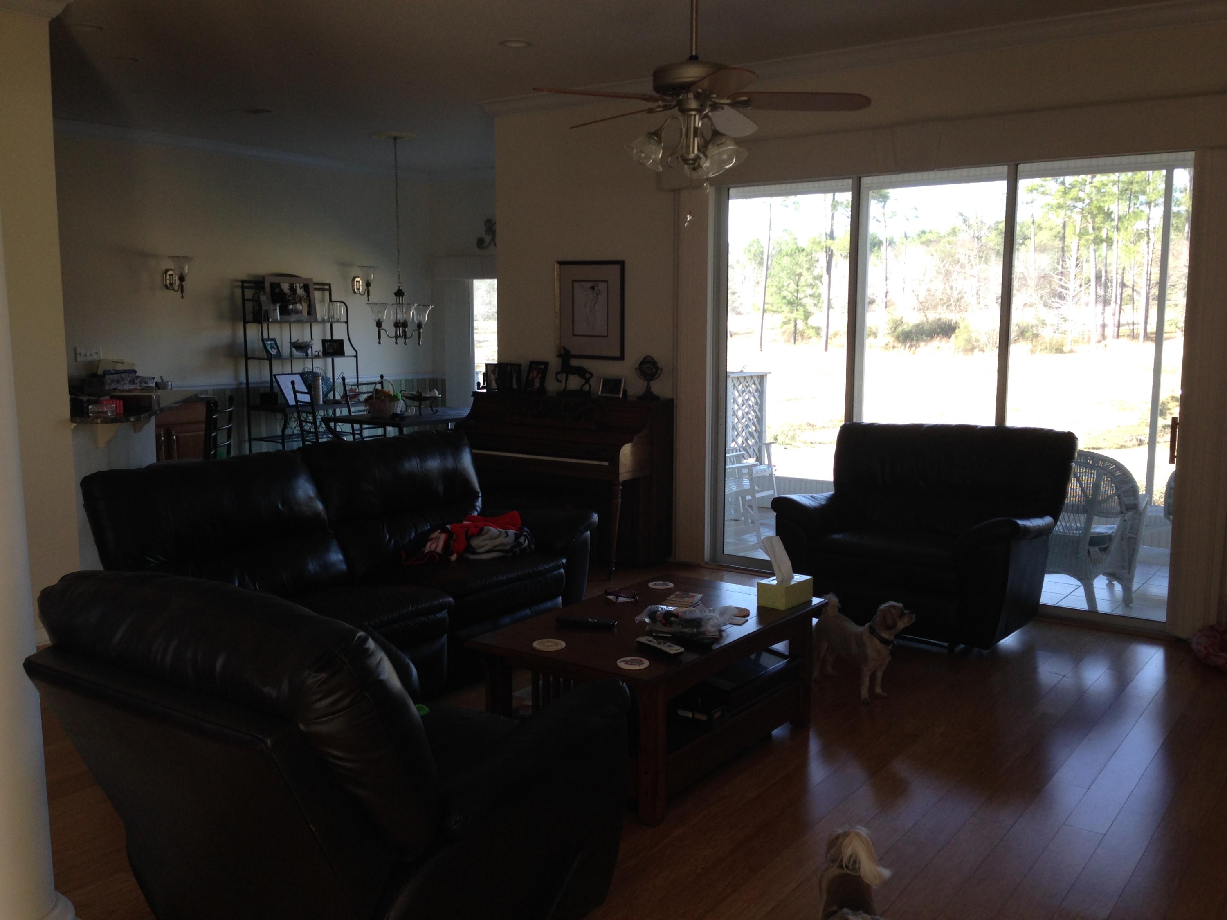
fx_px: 1170
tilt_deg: -8.0
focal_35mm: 33
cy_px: 460
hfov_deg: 55.4
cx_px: 614
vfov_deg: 42.9
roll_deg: +0.7
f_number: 2.4
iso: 50
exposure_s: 1/60
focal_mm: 4.12
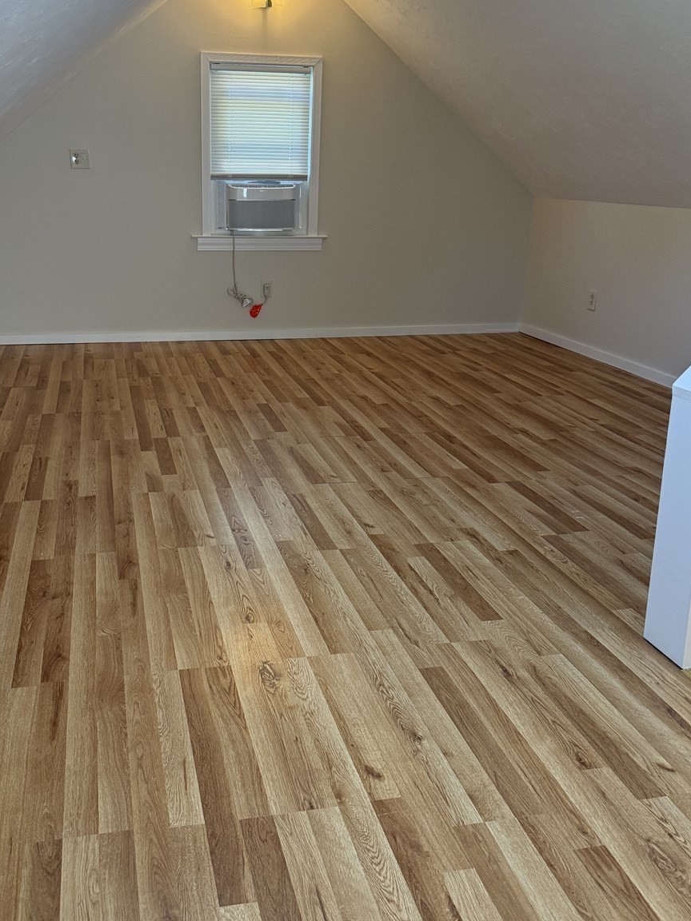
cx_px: 268
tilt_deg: -13.4
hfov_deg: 43.9
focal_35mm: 32
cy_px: 384
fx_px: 852
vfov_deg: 56.5
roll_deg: -0.9
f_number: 1.78
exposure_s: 1/120
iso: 320
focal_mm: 6.76
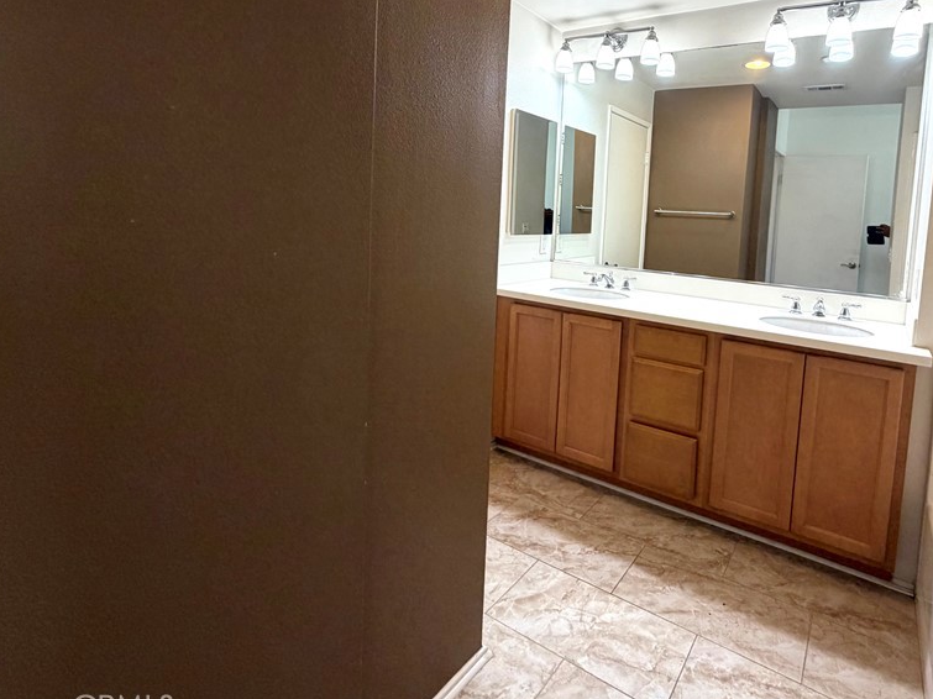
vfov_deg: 67.3
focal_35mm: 19
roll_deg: -2.6
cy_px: 249
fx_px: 512
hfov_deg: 83.2
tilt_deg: -2.8
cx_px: 580
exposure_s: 1/121
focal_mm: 2.22
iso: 160
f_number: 2.2
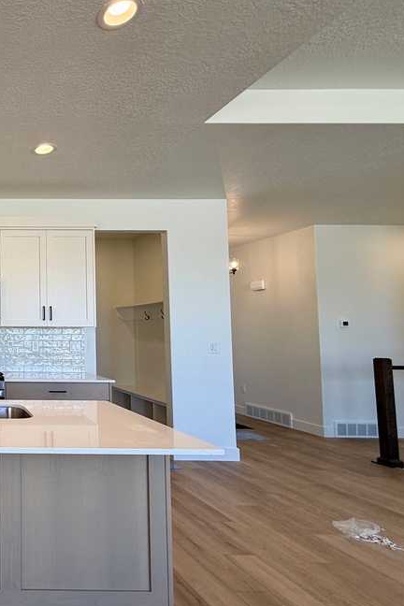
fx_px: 387
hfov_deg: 41.1
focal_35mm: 23
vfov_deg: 76.1
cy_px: 311
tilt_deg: +3.0
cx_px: -63
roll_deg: -0.8
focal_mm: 2.22
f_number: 2.2
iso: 50
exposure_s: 1/120
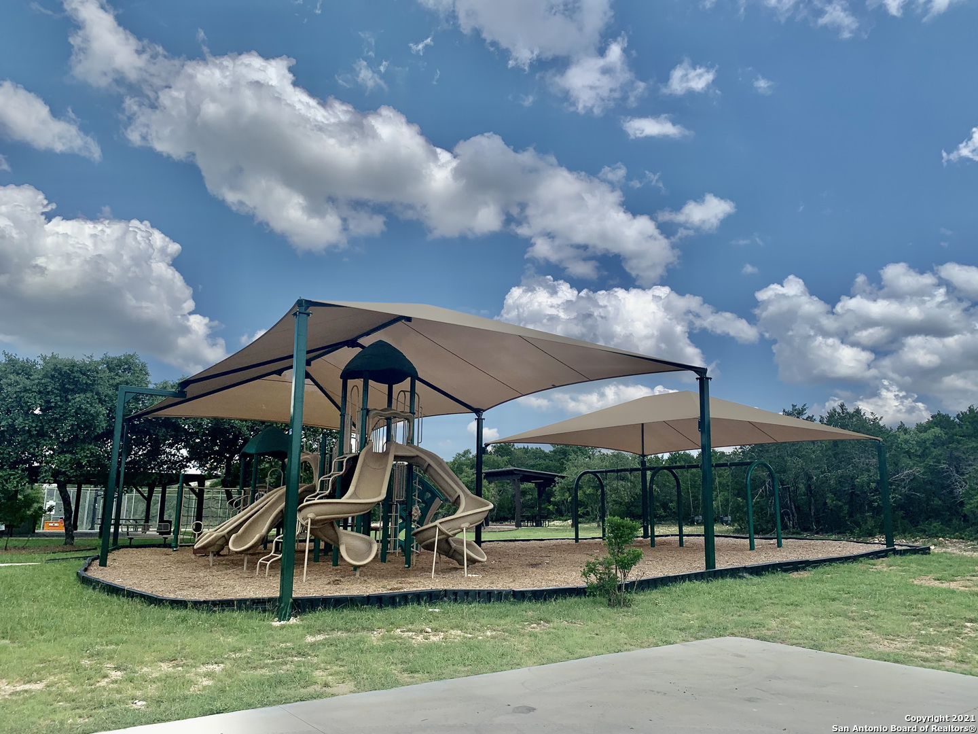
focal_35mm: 26
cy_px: 367
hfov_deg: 67.3
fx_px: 735
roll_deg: -1.0
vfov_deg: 53.1
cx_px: 489
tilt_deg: +11.7
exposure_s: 1/3289
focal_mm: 4.25
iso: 25
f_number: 1.8
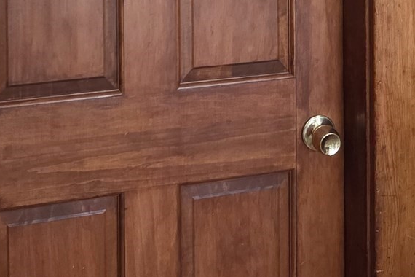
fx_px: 991
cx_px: 293
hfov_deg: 23.5
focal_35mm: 86
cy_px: -145
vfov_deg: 14.7
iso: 800
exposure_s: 1/120
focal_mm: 5.4
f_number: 1.8
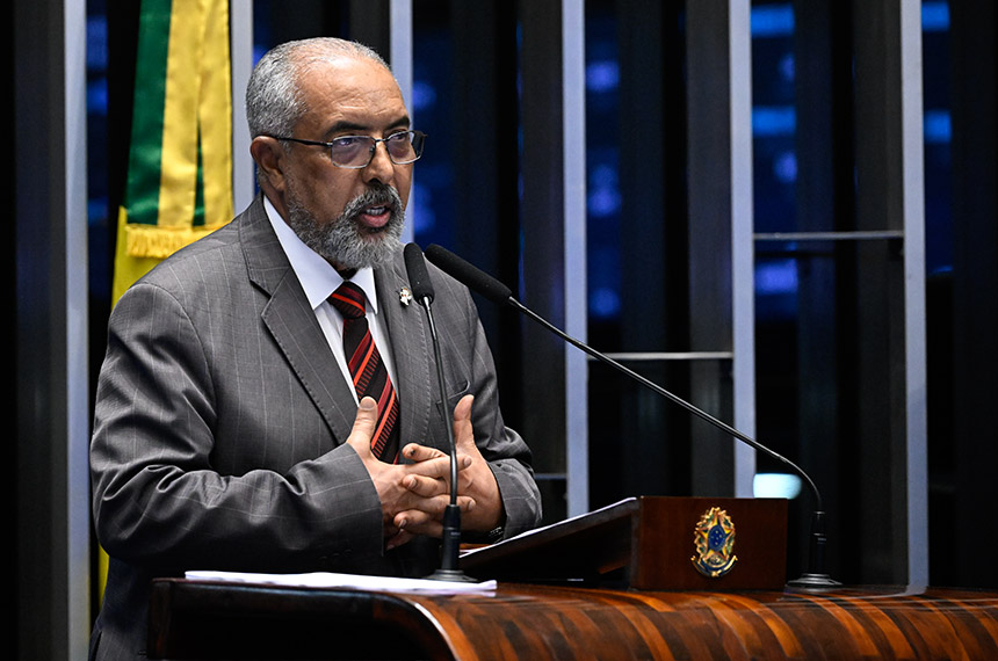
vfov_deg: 7.6
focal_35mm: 180
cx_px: 499
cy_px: 330
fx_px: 4981
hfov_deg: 11.4
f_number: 4
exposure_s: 1/160
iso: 6400
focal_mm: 180
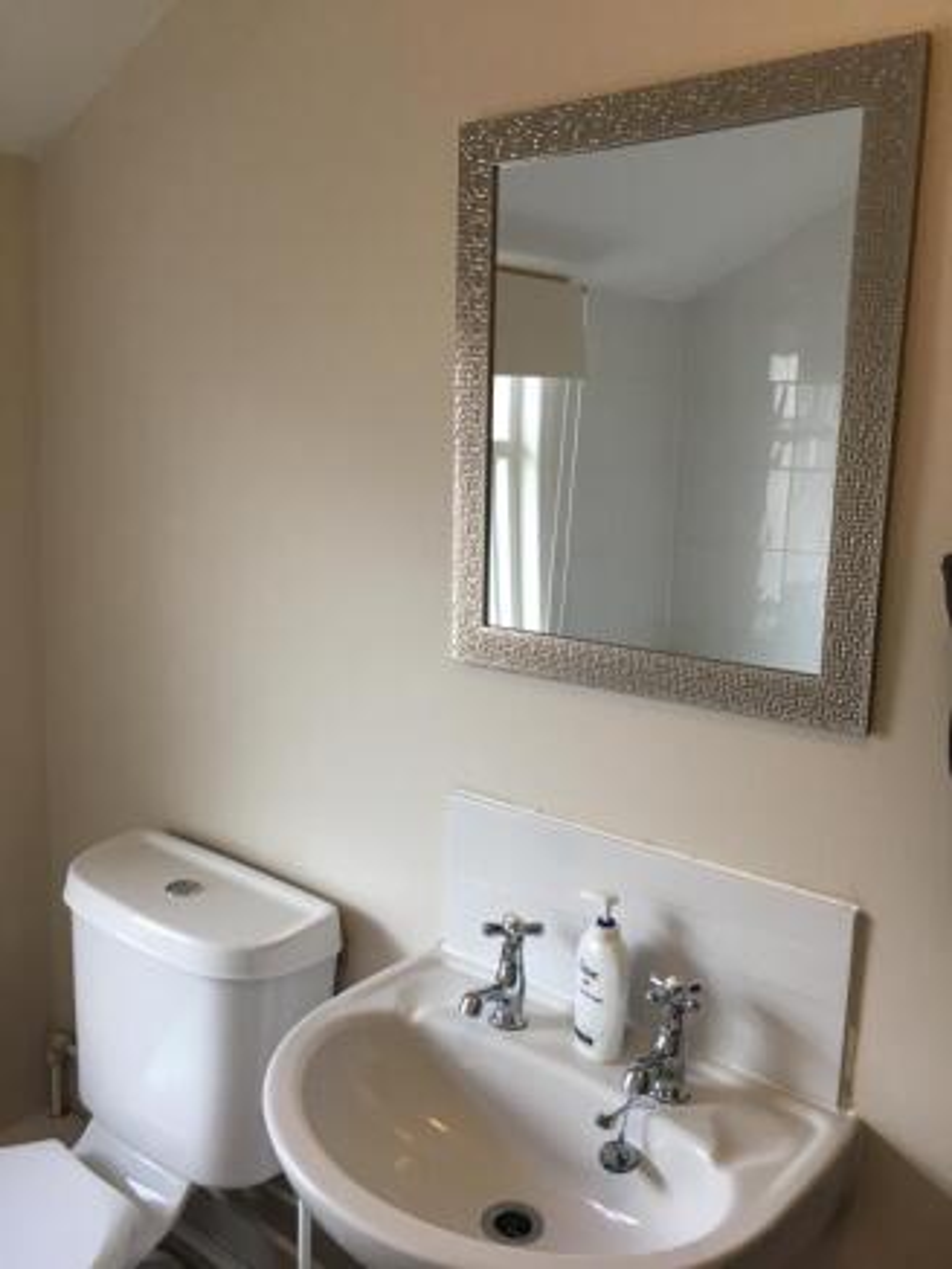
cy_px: 634
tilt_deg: -11.1
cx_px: 476
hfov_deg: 48.2
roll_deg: -0.7
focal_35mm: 29
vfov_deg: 61.6
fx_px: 1063
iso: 40
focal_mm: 4.15
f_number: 2.2
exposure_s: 1/33
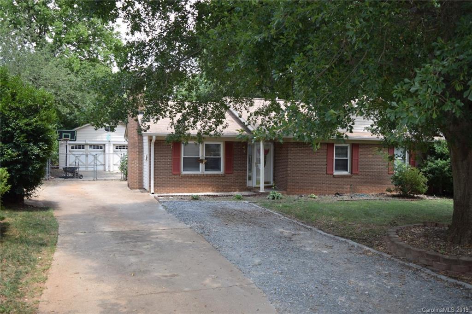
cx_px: 236
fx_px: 413
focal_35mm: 32
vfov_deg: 41.7
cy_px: 157
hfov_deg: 59.5
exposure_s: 1/200
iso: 100
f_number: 3.8
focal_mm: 21
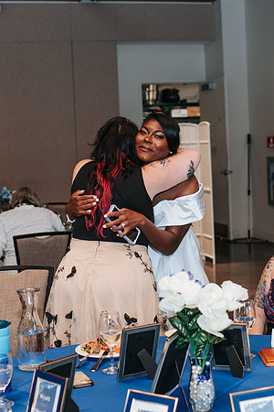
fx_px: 791
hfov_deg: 19.6
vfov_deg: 29.1
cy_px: 199
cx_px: 139
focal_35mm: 69
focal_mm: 35
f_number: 2.8
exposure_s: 1/160
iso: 720
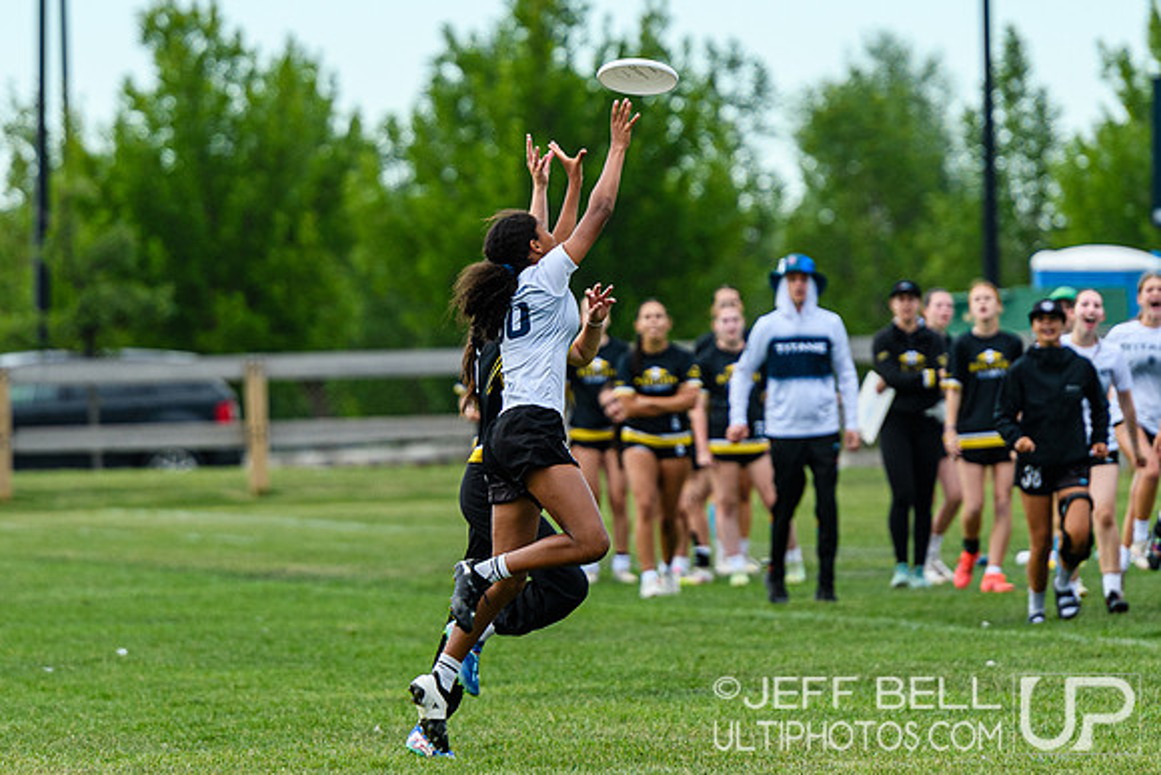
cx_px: 530
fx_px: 16290
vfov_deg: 2.7
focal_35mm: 505
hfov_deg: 4.1
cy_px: 266
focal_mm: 200
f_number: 3.2
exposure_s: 1/1250
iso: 280
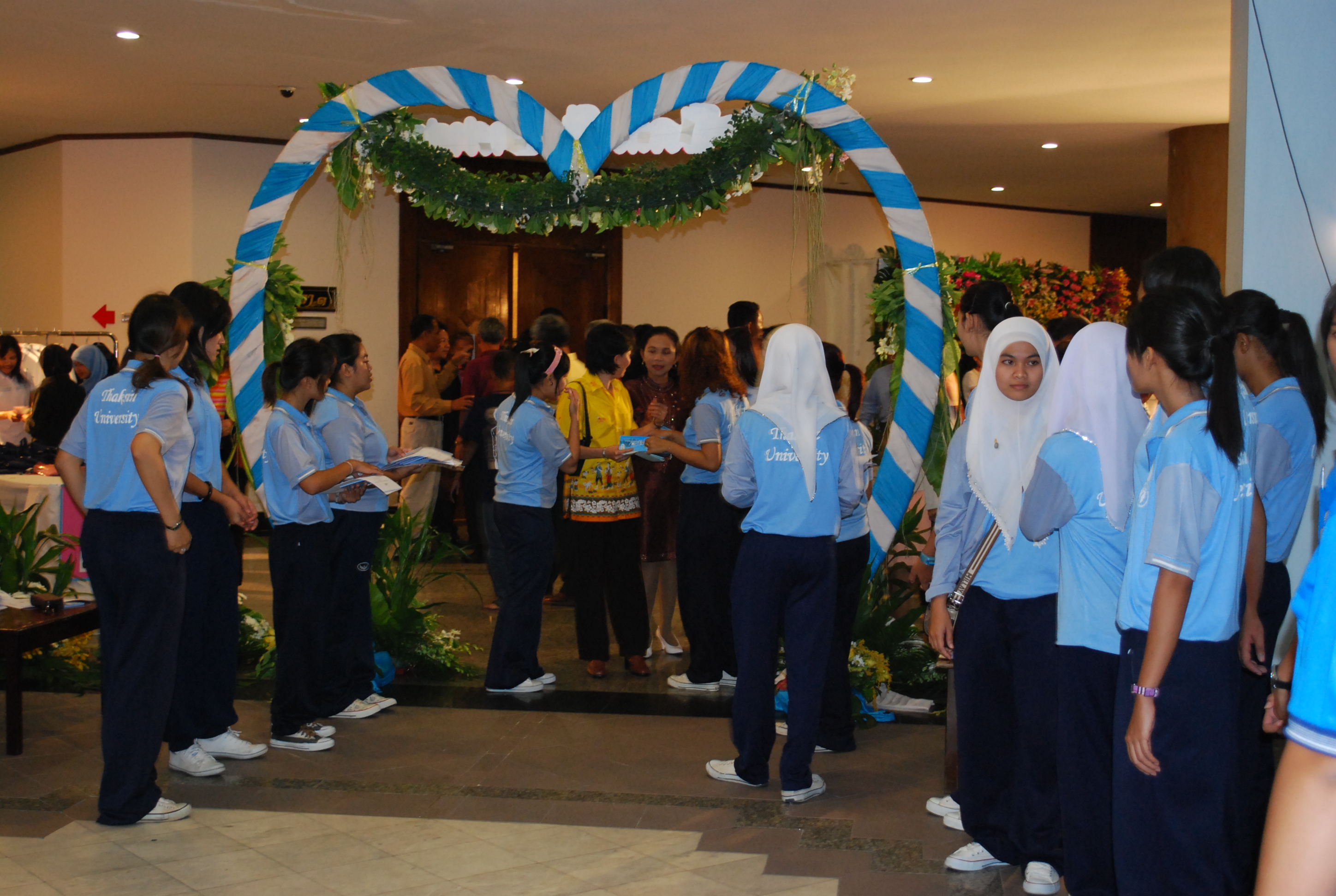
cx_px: 668
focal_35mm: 48
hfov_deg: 41.0
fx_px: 1785
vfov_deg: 28.2
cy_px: 448
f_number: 5
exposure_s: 1/10
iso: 800
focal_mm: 32
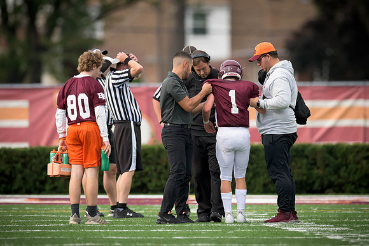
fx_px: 8721
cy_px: 104
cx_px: 220
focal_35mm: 851
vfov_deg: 1.6
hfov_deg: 2.4
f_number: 4
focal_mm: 500
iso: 1250
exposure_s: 1/1600
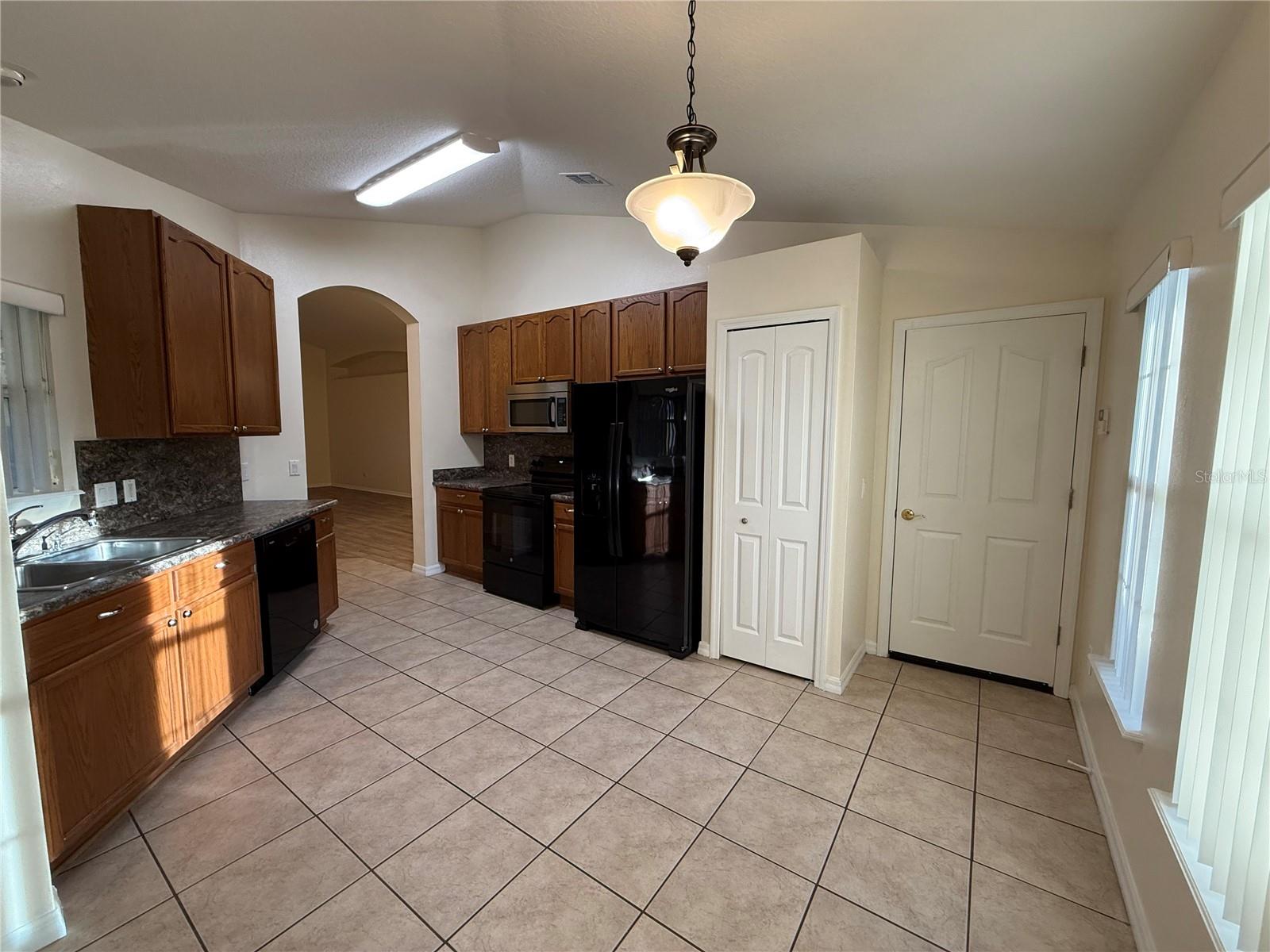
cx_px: 635
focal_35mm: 14
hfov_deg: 102.1
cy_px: 476
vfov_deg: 85.7
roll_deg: -0.1
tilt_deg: -5.3
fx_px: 514
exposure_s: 1/120
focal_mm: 2.22
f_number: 2.2
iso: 200
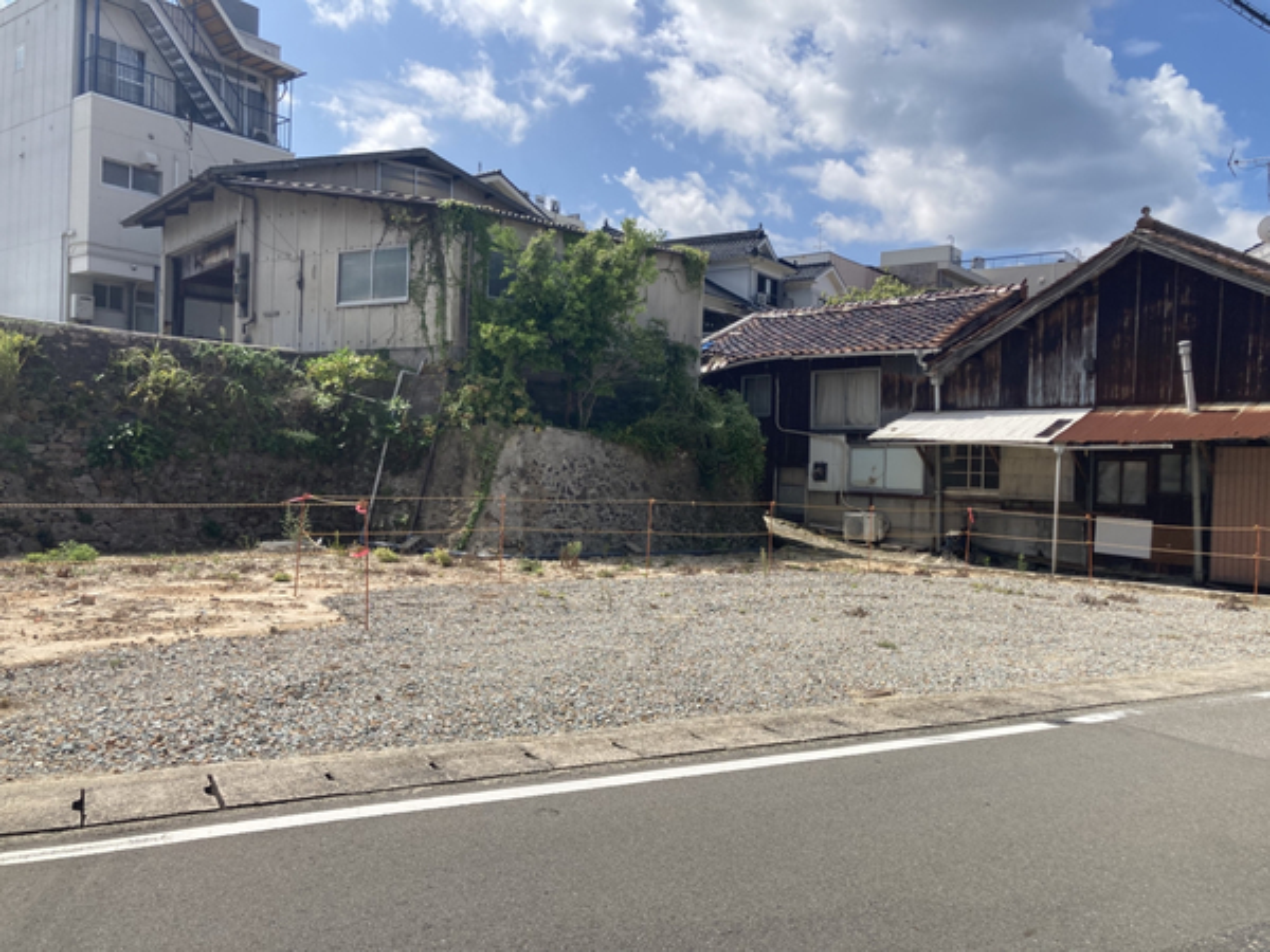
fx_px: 1027
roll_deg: -1.1
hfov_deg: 63.4
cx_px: 635
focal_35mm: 28
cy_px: 476
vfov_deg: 49.7
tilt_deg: +0.6
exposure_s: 1/2825
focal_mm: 3.99
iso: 20
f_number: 1.8
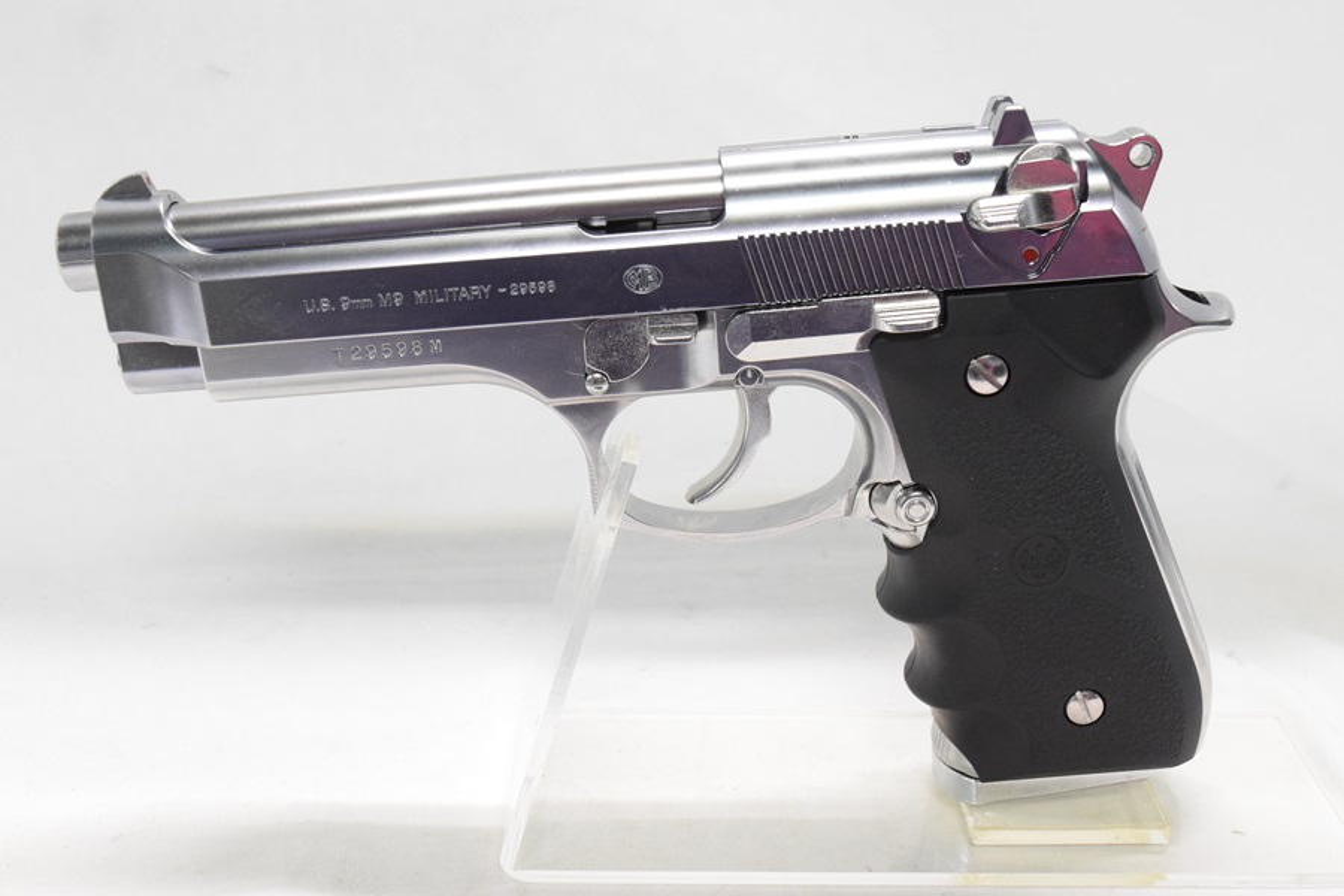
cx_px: 672
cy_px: 448
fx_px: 1680
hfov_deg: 43.6
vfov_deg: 29.9
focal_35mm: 45
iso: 3200
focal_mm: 30
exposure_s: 1/20
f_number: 10
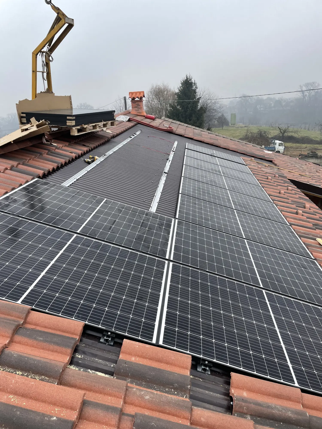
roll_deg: +4.0
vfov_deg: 67.3
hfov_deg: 53.1
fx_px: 322
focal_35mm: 26
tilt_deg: -18.4
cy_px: 214
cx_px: 161
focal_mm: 4.2
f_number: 1.6
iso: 100
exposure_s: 1/121
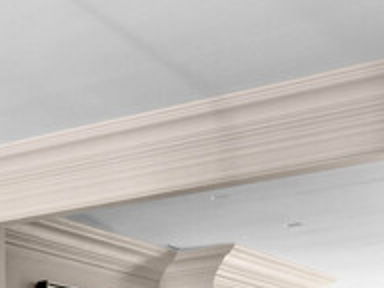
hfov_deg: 11.0
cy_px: 526
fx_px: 1165
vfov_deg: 12.8
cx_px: -796
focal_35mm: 105
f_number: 11
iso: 320
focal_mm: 14
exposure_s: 1
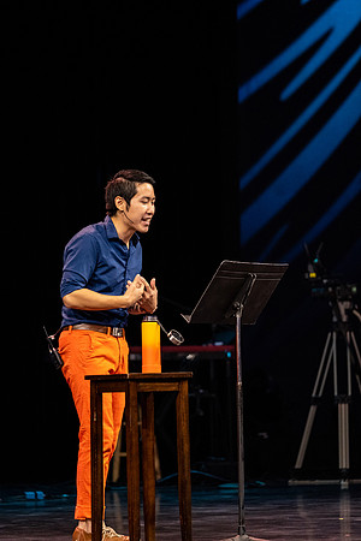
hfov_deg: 6.5
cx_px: 180
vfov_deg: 9.8
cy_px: 270
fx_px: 3159
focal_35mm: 210
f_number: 2.8
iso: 2000
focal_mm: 140
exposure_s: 1/125
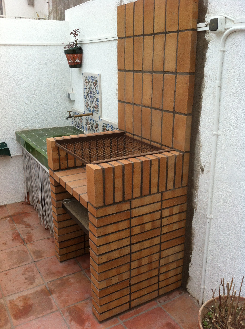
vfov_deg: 52.7
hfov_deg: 40.6
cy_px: 164
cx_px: 122
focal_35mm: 35
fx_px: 331
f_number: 2.8
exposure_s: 1/60
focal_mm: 3.85
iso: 80
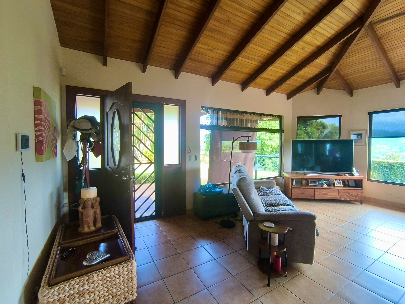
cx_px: 202
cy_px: 152
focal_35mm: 16
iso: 80
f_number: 2.2
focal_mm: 1.65
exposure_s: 1/50
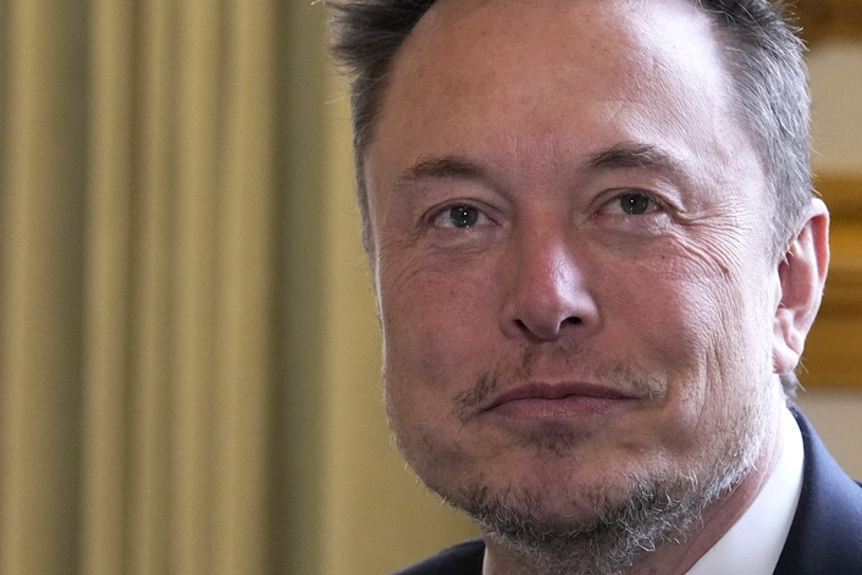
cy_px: 215
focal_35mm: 219
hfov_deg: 9.4
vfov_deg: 6.3
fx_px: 5245
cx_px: 564
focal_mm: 151
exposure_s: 1/640
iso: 5000
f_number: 5.6
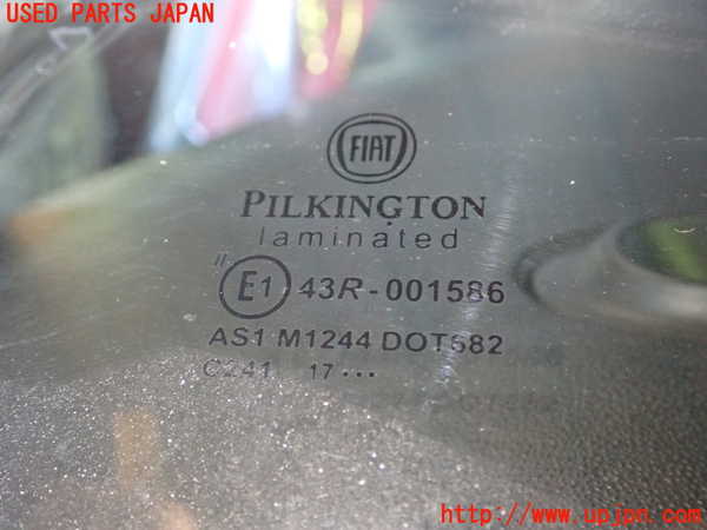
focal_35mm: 41
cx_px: 354
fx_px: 837
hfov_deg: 45.8
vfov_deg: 35.1
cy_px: 265
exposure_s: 1/25
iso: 800
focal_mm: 7.31
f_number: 2.8
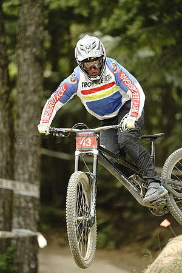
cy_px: 136
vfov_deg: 3.4
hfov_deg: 2.3
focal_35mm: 600
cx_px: 91
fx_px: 4550
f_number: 4
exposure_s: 1/2500
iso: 5000
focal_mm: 600
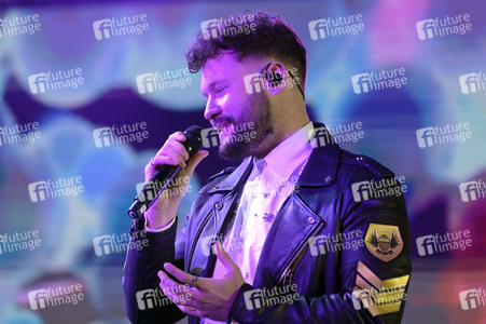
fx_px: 6745
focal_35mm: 500
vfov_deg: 2.7
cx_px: 243
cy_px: 162
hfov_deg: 4.1
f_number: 5.6
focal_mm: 500
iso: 12800
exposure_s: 1/1250
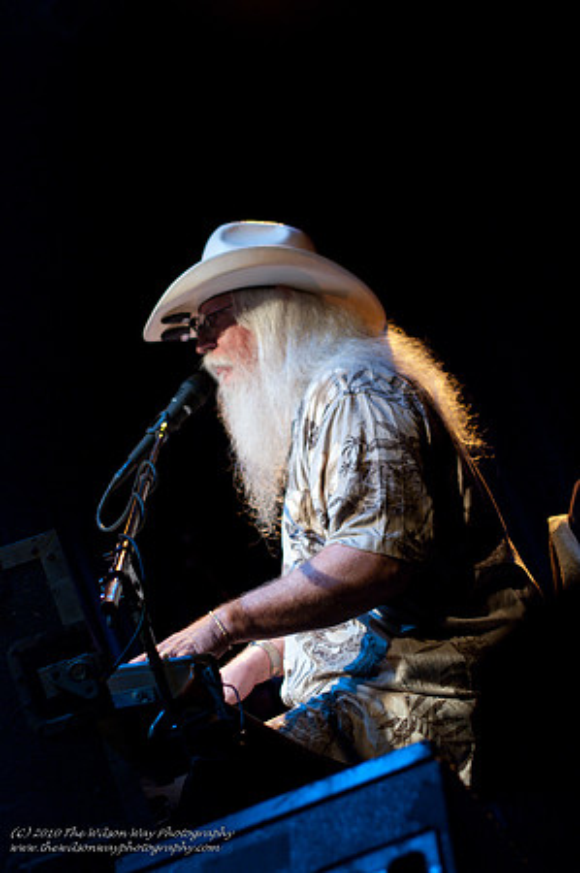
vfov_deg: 27.0
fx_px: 1817
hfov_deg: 18.1
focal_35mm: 75
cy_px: 436
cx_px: 290
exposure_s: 1/90
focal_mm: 50
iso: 800
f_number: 2.4
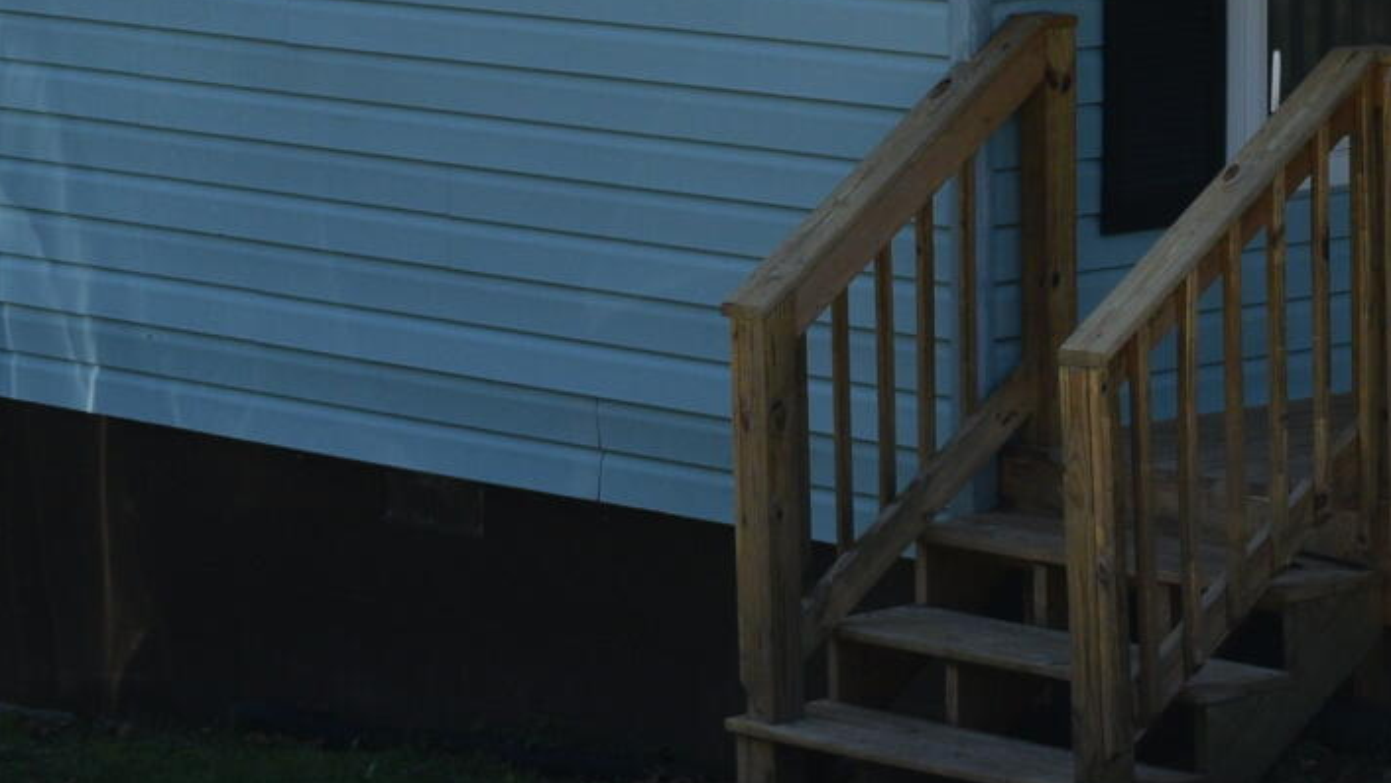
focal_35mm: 200
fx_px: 7378
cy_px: -185
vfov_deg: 6.0
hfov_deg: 10.6
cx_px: 1611
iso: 200
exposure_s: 1/320
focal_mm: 30
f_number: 9
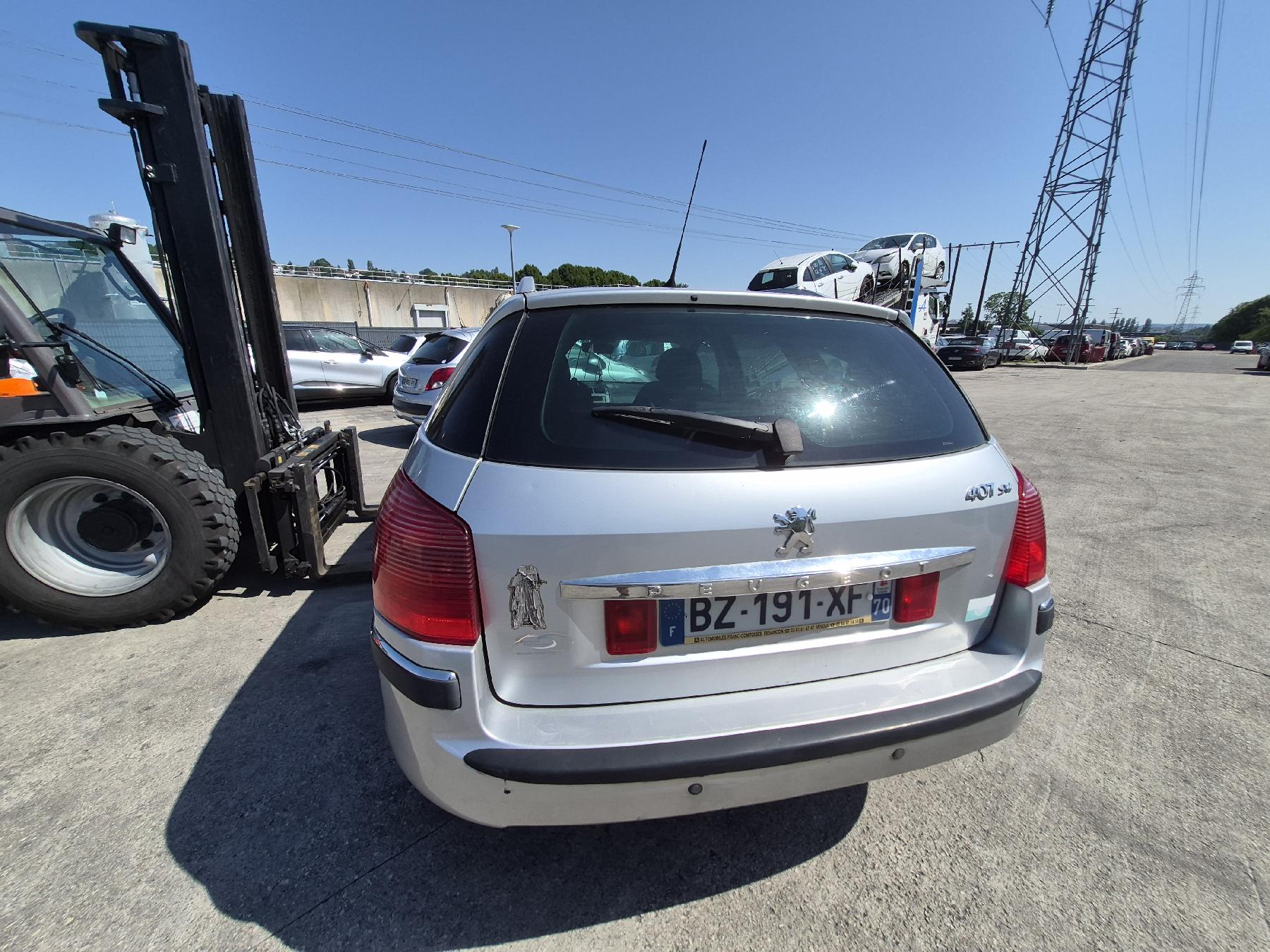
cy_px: 476
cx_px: 635
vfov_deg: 89.9
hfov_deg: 106.2
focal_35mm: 13
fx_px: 477
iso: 40
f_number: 2.2
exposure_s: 1/3333
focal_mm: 1.74
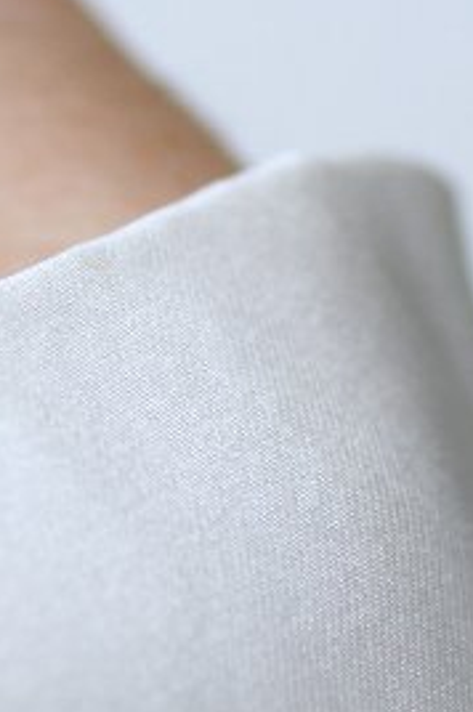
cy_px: 0
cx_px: -470
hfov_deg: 2.9
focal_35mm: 471
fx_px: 9306
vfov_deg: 4.4
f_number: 3.2
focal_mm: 70
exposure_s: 1/125
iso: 200
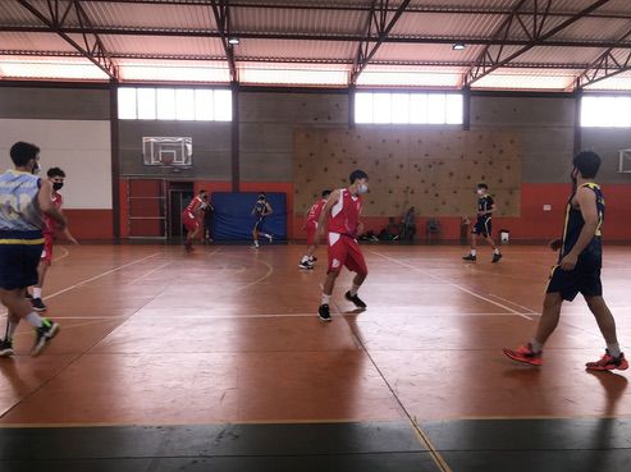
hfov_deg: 61.7
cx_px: 306
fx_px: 528
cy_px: 244
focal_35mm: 29
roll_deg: -0.6
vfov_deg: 48.2
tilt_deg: -4.5
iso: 32
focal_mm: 3.99
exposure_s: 1/100
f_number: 1.8
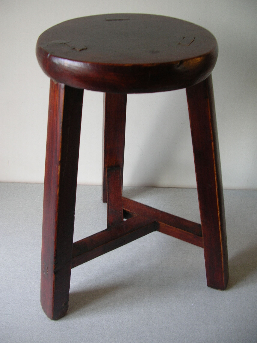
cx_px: 128
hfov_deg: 40.6
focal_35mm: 35
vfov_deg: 52.7
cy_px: 172
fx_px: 347
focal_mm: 5.8
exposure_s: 1/12.6
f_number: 2.8
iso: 50
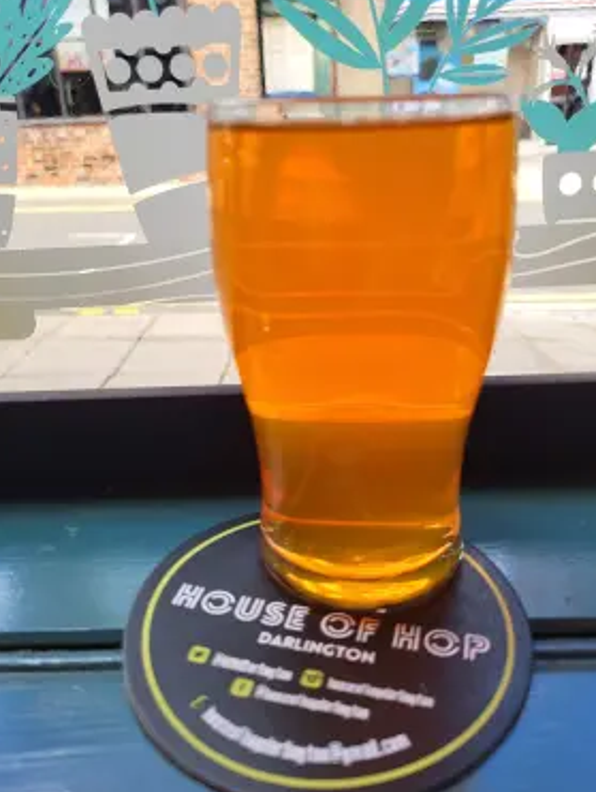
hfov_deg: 49.8
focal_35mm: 28
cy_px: 376
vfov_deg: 63.4
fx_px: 642
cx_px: 303
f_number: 1.8
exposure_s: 1/172
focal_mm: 5.4
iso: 40
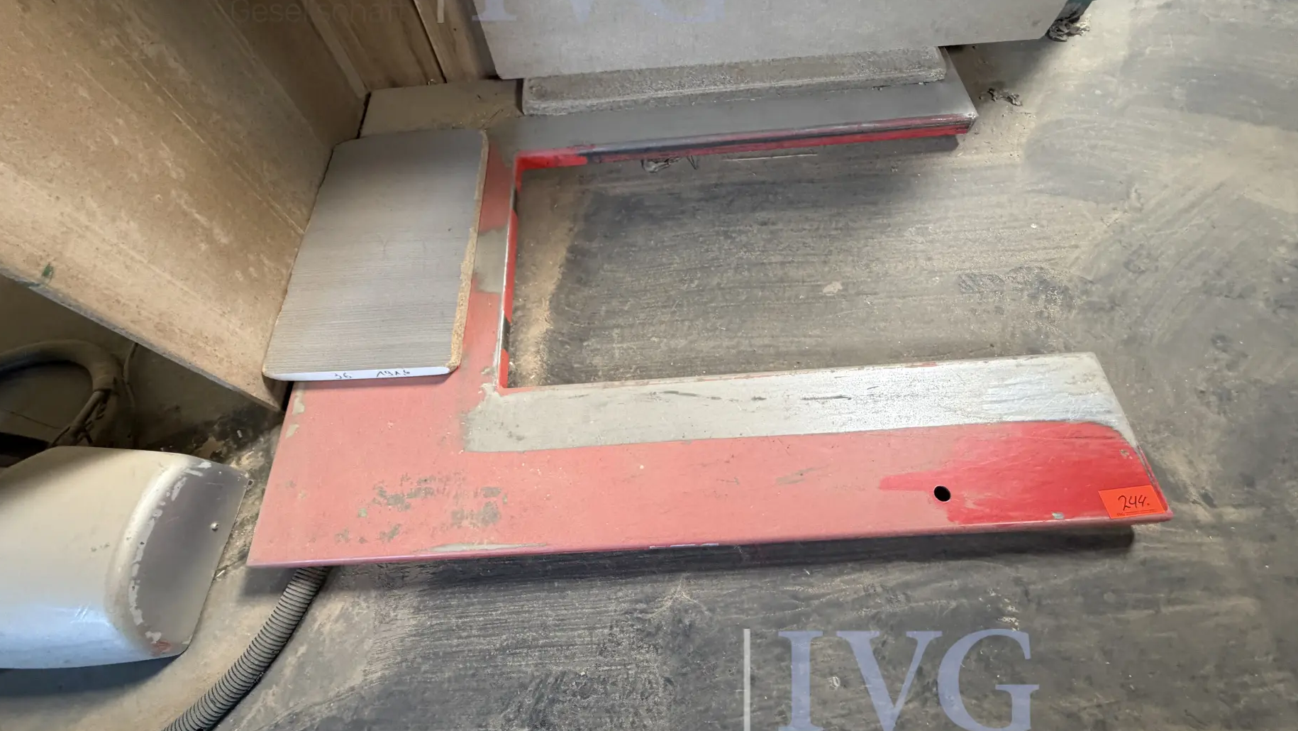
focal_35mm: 16
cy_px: 326
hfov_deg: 99.3
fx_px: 551
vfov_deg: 66.9
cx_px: 631
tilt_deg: -61.0
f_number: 2.2
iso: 320
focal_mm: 2.22
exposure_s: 1/73
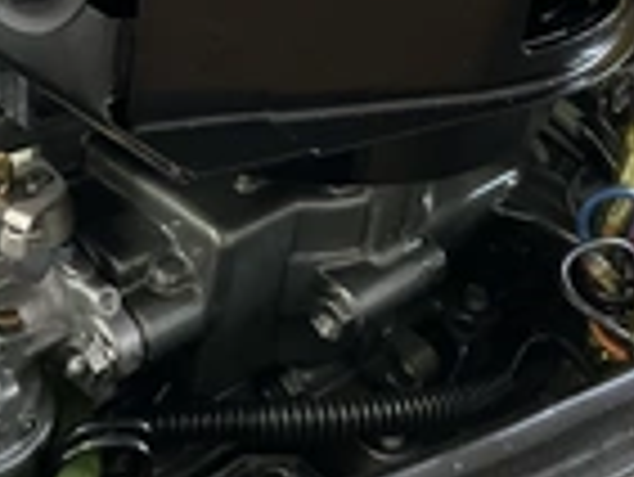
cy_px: -27
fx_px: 1503
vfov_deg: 17.5
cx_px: 225
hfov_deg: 23.7
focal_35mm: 82
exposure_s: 1/40
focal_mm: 3
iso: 320
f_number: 1.8
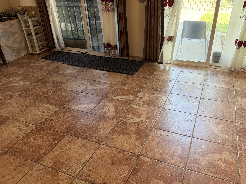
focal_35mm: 27
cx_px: 129
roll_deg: +2.2
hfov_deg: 65.3
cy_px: 98
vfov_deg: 51.3
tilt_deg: -30.6
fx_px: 192
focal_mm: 6.76
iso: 160
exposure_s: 1/60
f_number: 1.78
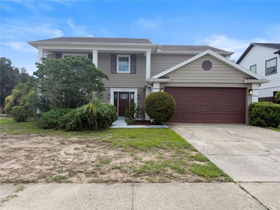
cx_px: 140
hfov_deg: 71.6
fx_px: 194
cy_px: 105
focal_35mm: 24
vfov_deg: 56.8
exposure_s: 1/5714
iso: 100
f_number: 1.78
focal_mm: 6.76
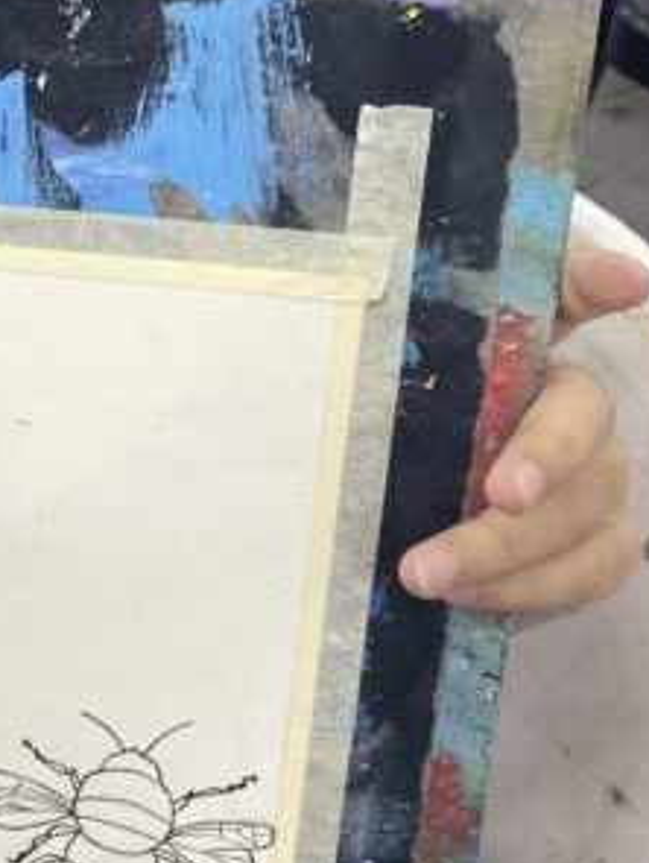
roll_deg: -0.5
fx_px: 2195
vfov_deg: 22.2
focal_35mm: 88
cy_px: 307
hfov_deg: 15.8
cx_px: -228
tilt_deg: -35.4
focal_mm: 4.25
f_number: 1.8
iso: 50
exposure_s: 1/100
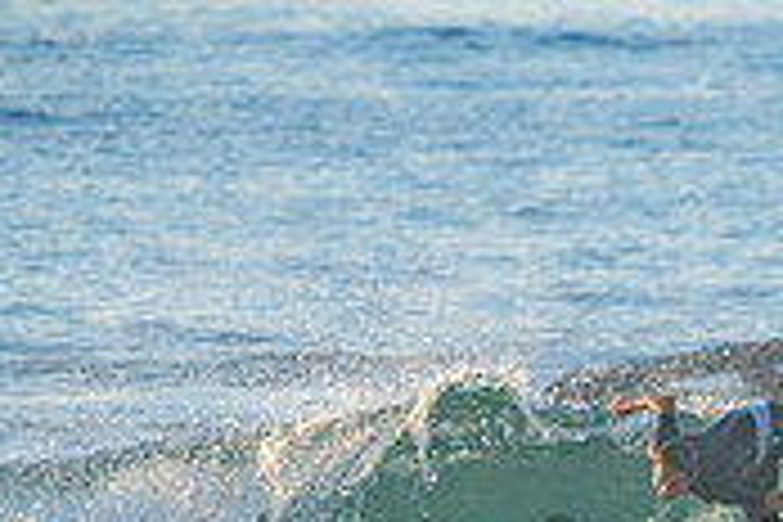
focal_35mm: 1665
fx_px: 36211
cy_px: 547
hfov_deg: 1.2
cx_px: 720
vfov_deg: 0.8
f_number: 5.6
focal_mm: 500
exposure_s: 1/2000
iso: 560
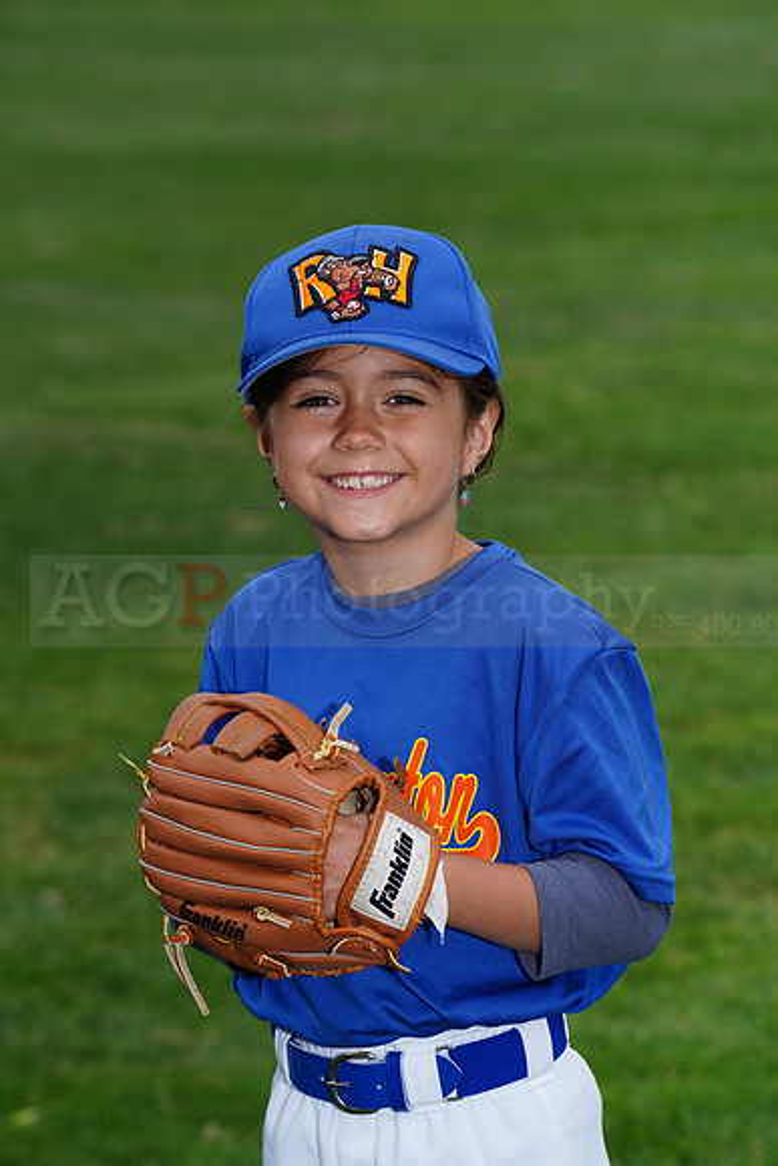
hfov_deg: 6.9
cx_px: 389
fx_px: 6479
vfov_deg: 10.3
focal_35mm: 200
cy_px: 583
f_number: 9
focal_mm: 200
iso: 200
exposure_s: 1/200
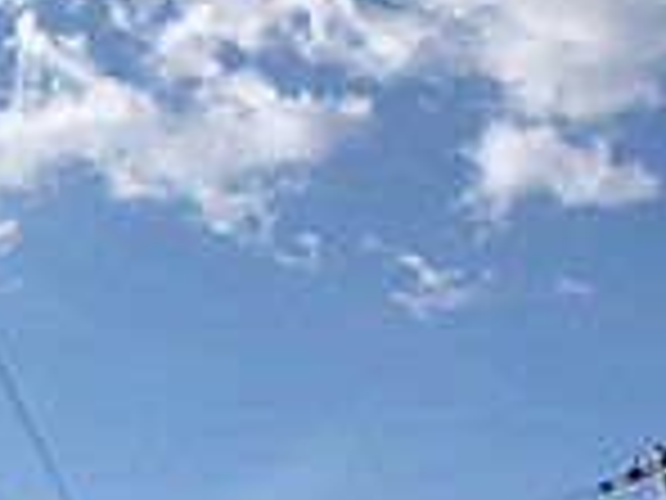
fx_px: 2328
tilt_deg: +9.5
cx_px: -626
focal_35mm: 121
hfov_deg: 14.0
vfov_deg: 11.8
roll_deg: +1.1
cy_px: 689
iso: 20
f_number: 1.8
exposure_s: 1/3247
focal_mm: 4
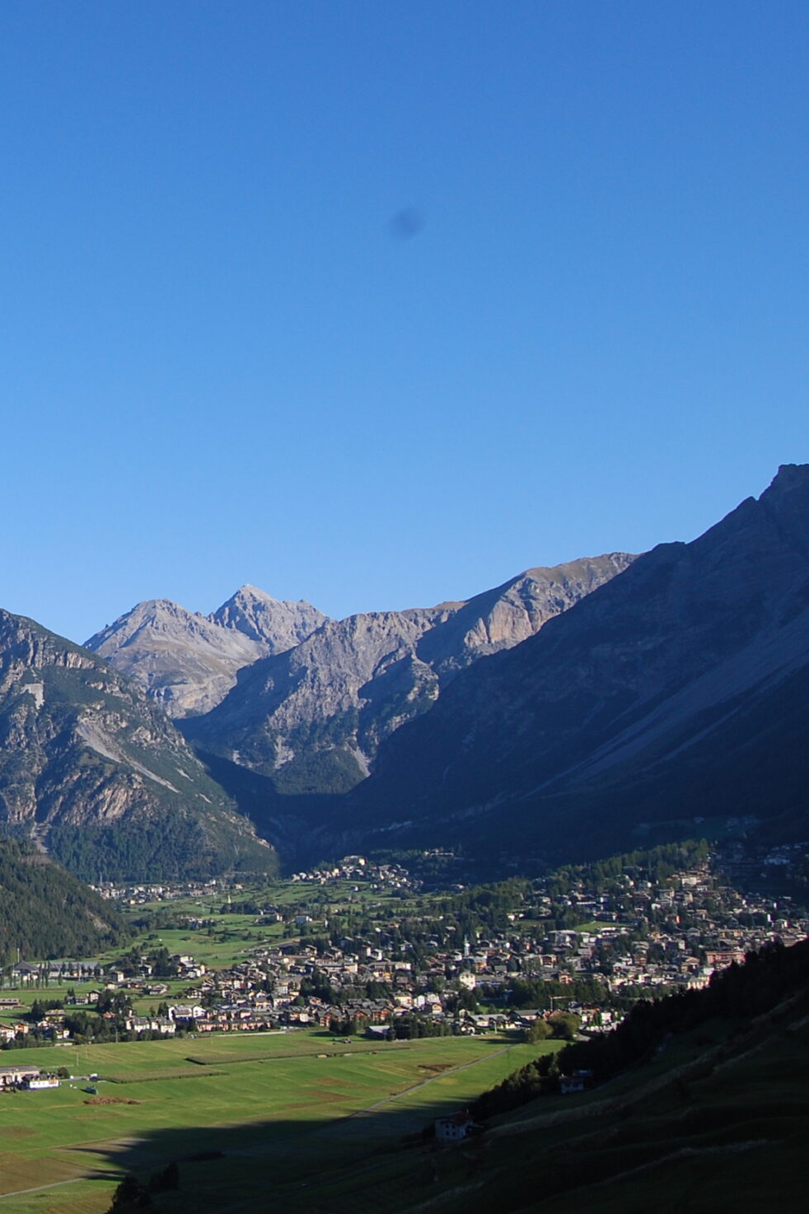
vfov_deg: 41.8
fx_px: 1585
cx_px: -171
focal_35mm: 47
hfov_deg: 25.6
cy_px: 515
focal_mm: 18
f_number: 10
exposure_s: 1/250
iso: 180
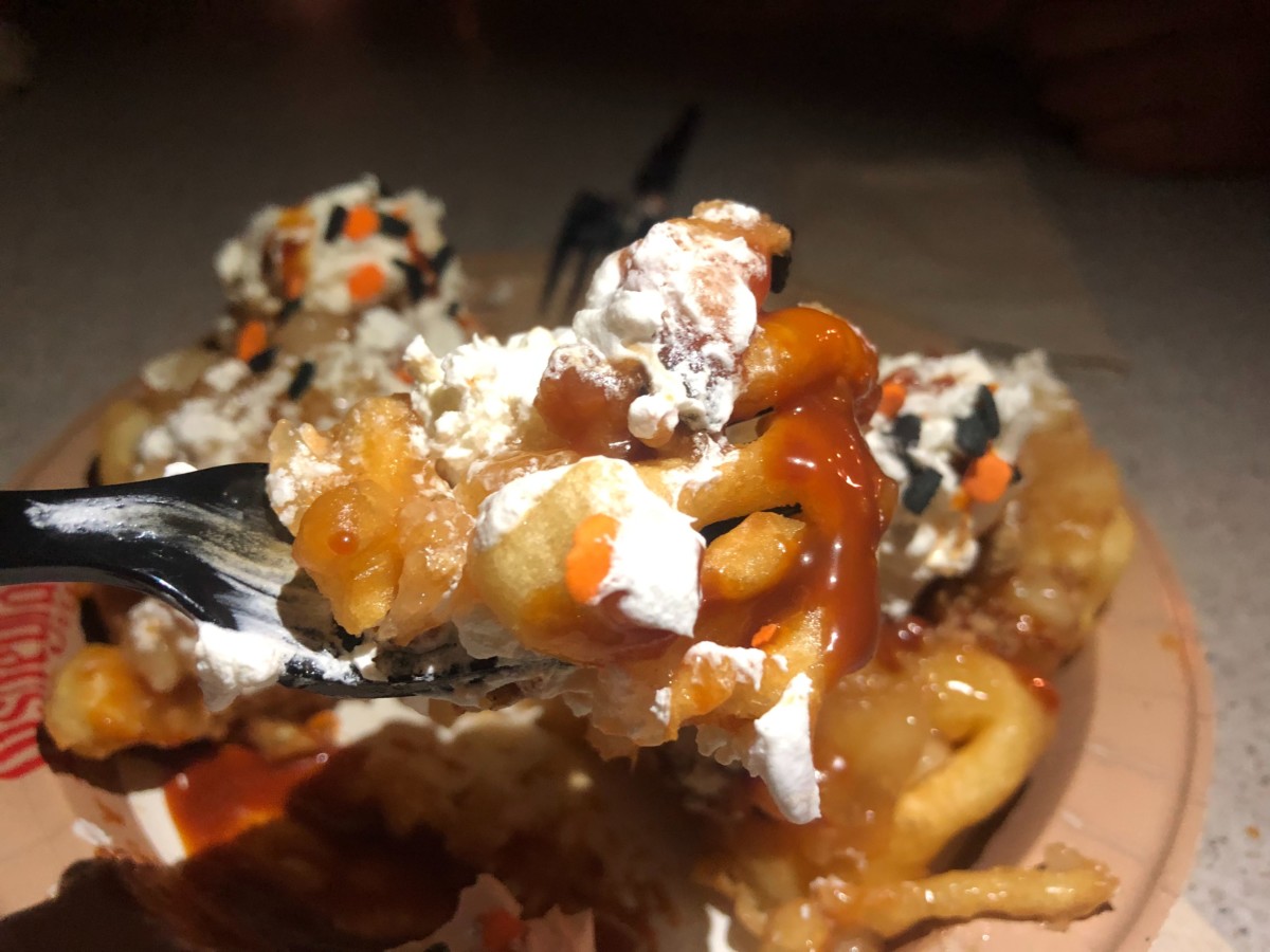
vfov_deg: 49.7
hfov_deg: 63.4
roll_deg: -4.0
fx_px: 1027
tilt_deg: -41.8
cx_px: 635
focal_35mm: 28
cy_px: 476
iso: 80
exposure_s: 1/15
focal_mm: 4
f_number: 1.8
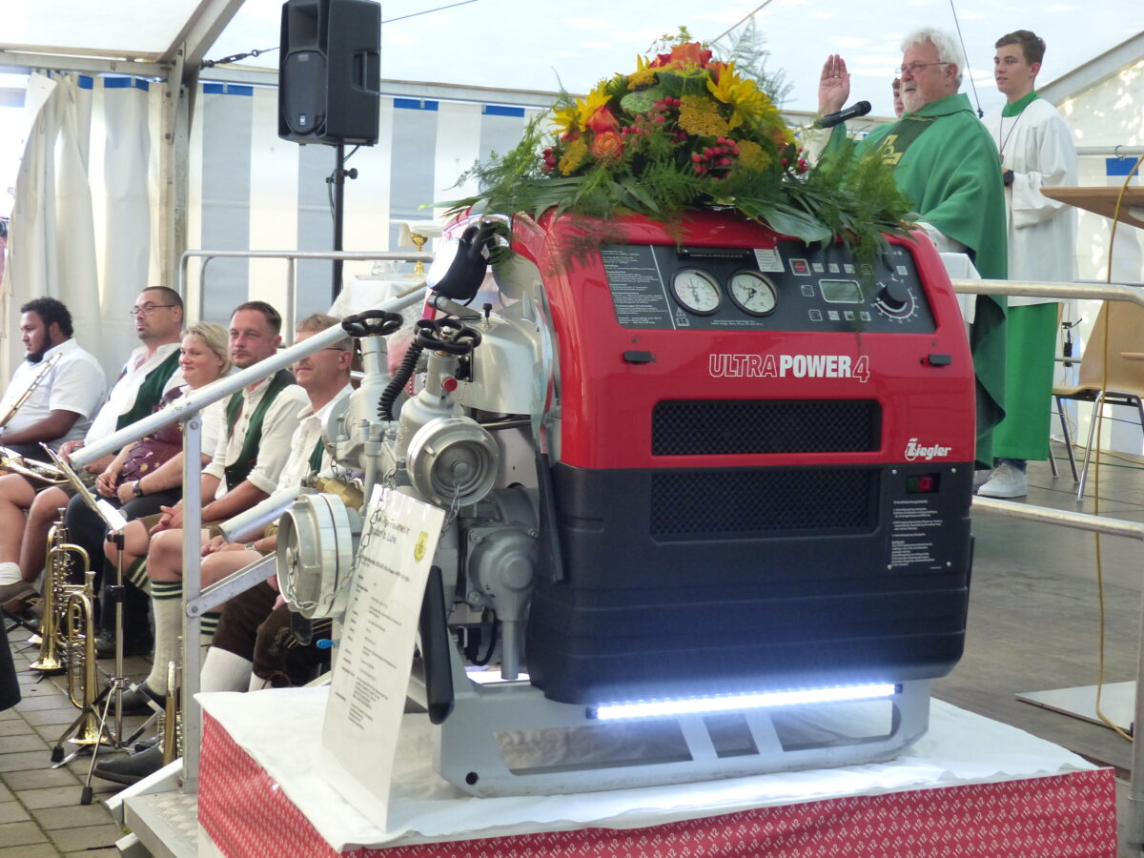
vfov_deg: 26.1
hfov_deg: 34.3
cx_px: 572
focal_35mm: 56
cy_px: 429
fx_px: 1851
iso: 400
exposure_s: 1/60
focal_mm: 10.1
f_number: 2.8
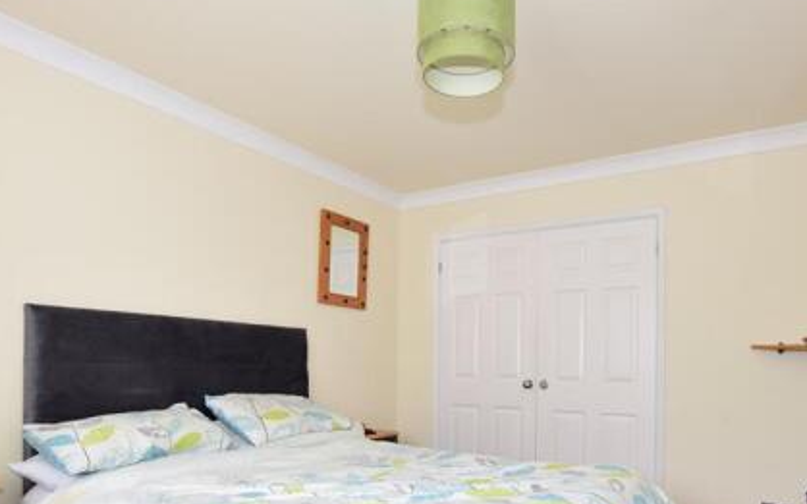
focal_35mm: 24
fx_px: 528
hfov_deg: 74.6
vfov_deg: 49.6
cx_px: 440
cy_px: 360
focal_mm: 10
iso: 640
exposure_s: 1/25
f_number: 6.3
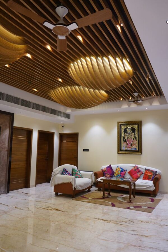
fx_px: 196
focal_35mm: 28
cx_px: 84
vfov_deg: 65.5
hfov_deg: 46.4
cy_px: 126
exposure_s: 1/160
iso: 1000
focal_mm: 28
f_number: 4
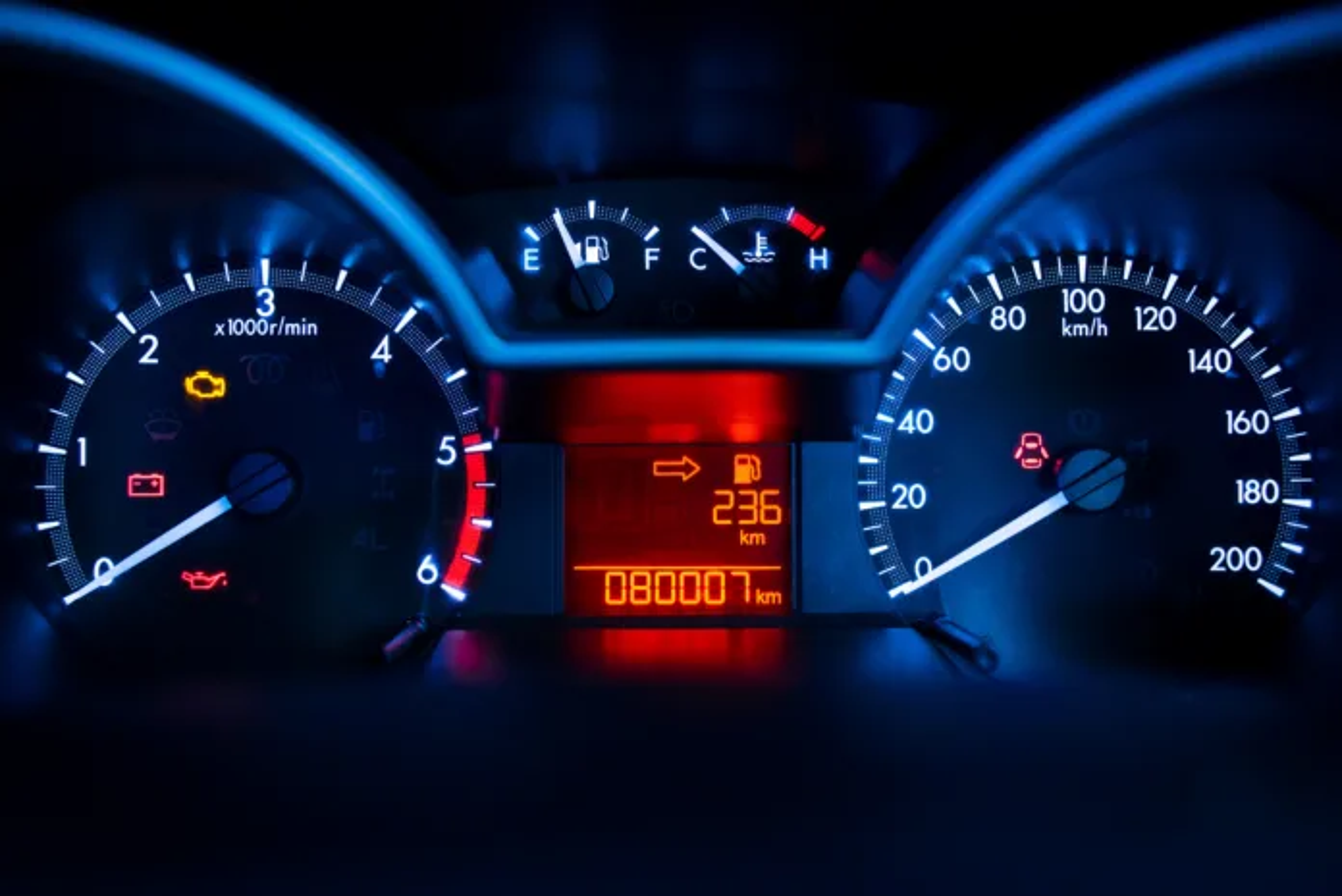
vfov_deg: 37.9
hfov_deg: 54.4
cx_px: 671
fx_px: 1305
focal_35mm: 35
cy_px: 448
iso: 1250
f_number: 4
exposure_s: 1/25
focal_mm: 35
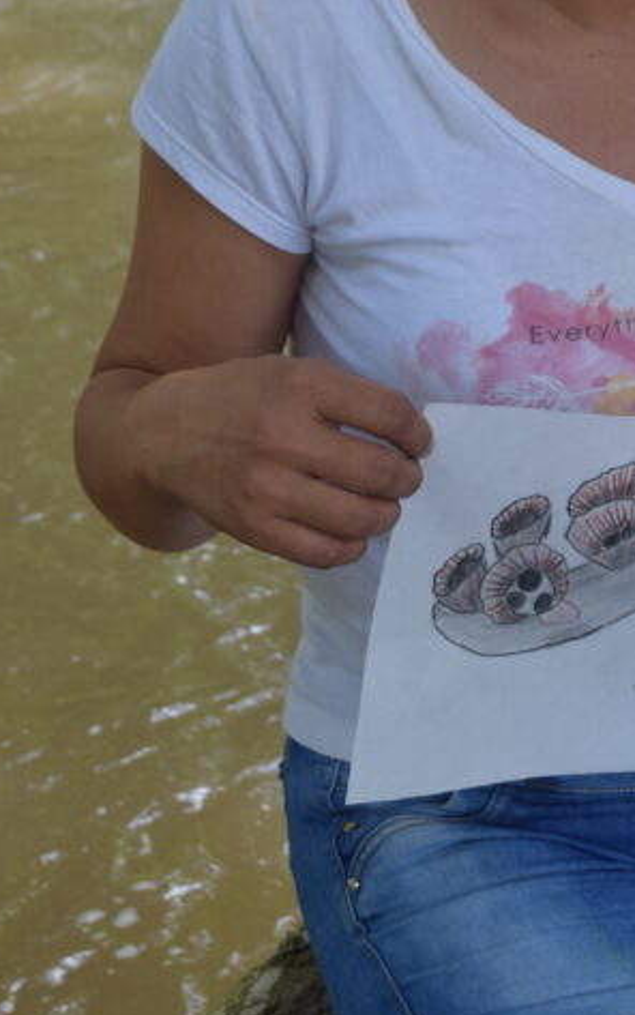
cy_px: 273
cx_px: 561
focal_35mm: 86
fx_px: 2379
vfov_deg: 23.9
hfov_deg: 15.0
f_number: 6.3
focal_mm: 26
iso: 400
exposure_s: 1/160
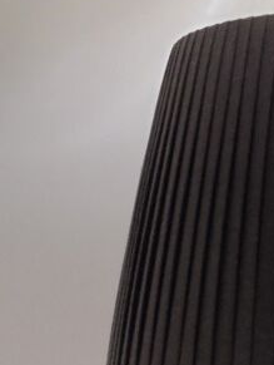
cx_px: 362
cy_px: 547
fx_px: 1106
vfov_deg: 16.9
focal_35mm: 105
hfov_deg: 13.6
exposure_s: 1/30
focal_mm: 6.1
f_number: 4
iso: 160
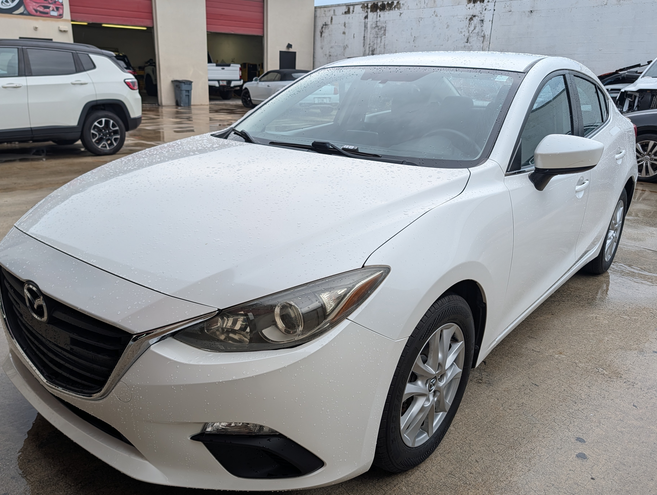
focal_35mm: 27
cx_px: 291
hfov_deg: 65.0
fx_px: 513
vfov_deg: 51.4
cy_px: 259
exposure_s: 1/493
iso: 36
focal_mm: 6.9
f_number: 1.68
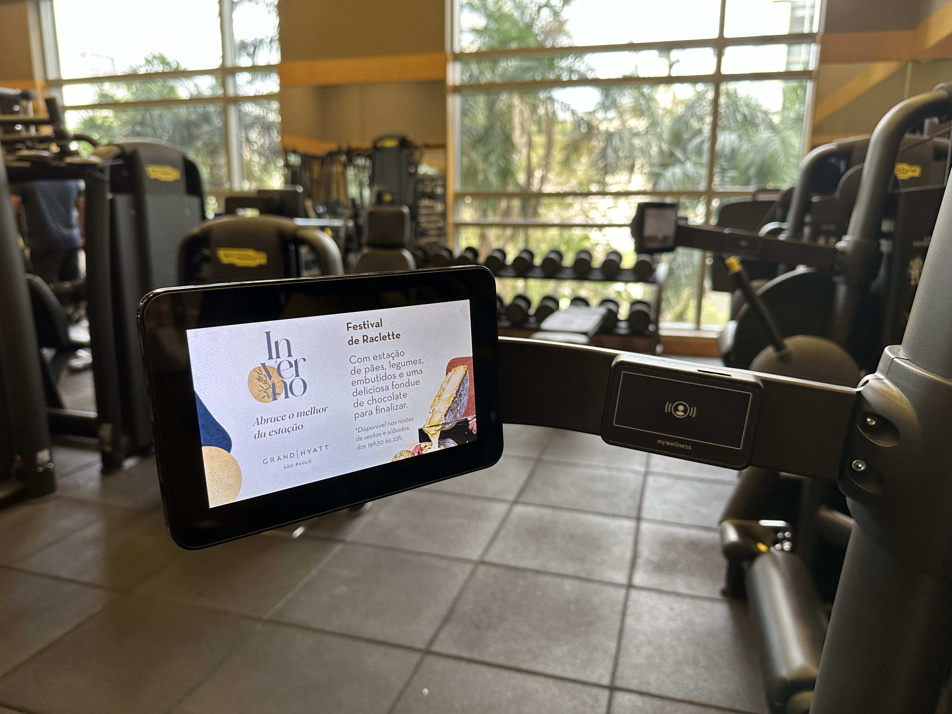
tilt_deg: -12.8
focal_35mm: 24
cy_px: 357
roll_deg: +0.1
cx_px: 476
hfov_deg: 71.6
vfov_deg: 56.8
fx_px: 660
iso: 200
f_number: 1.78
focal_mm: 6.86
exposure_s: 1/120
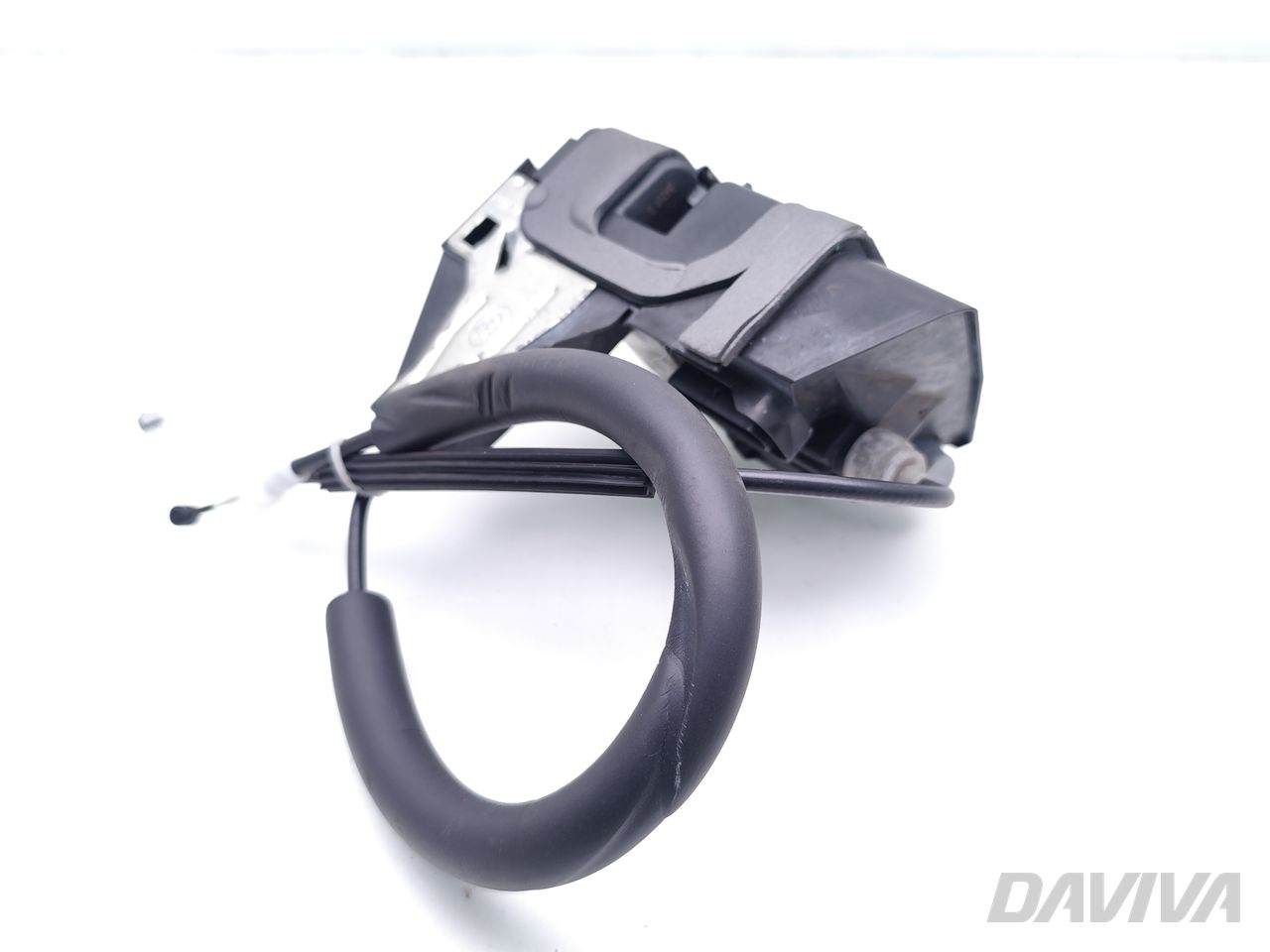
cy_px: 476
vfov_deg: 46.8
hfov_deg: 60.0
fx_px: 1101
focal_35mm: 30
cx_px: 635
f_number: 1.65
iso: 125
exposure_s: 1/100
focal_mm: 6.19
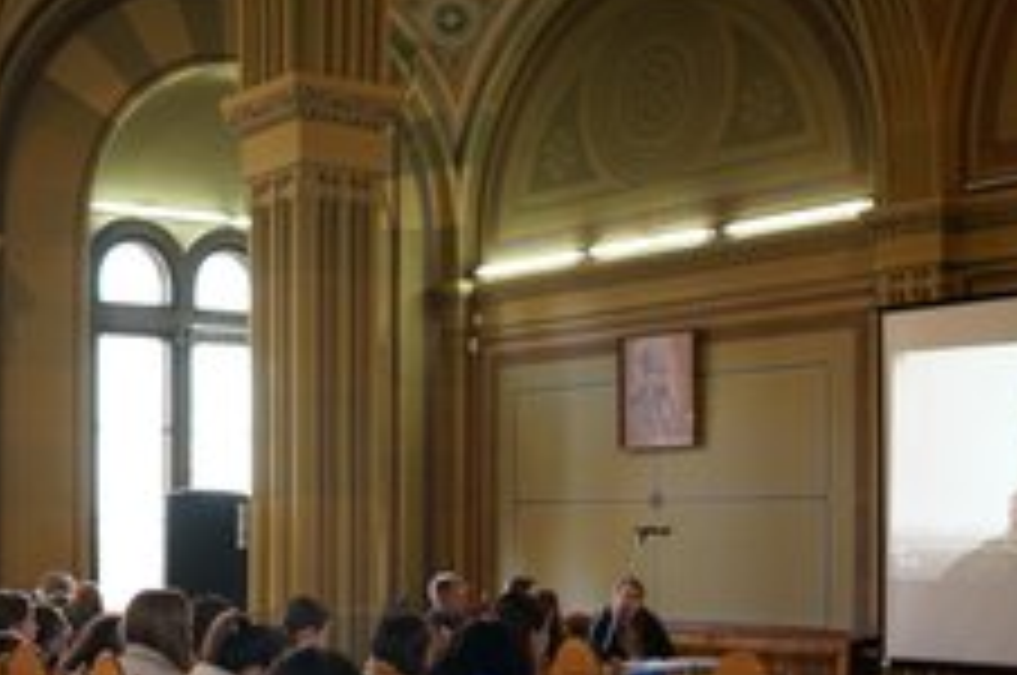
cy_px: 540
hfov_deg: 31.8
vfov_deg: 21.6
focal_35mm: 62
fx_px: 1749
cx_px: 252
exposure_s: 1/400
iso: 800
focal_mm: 35
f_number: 1.4
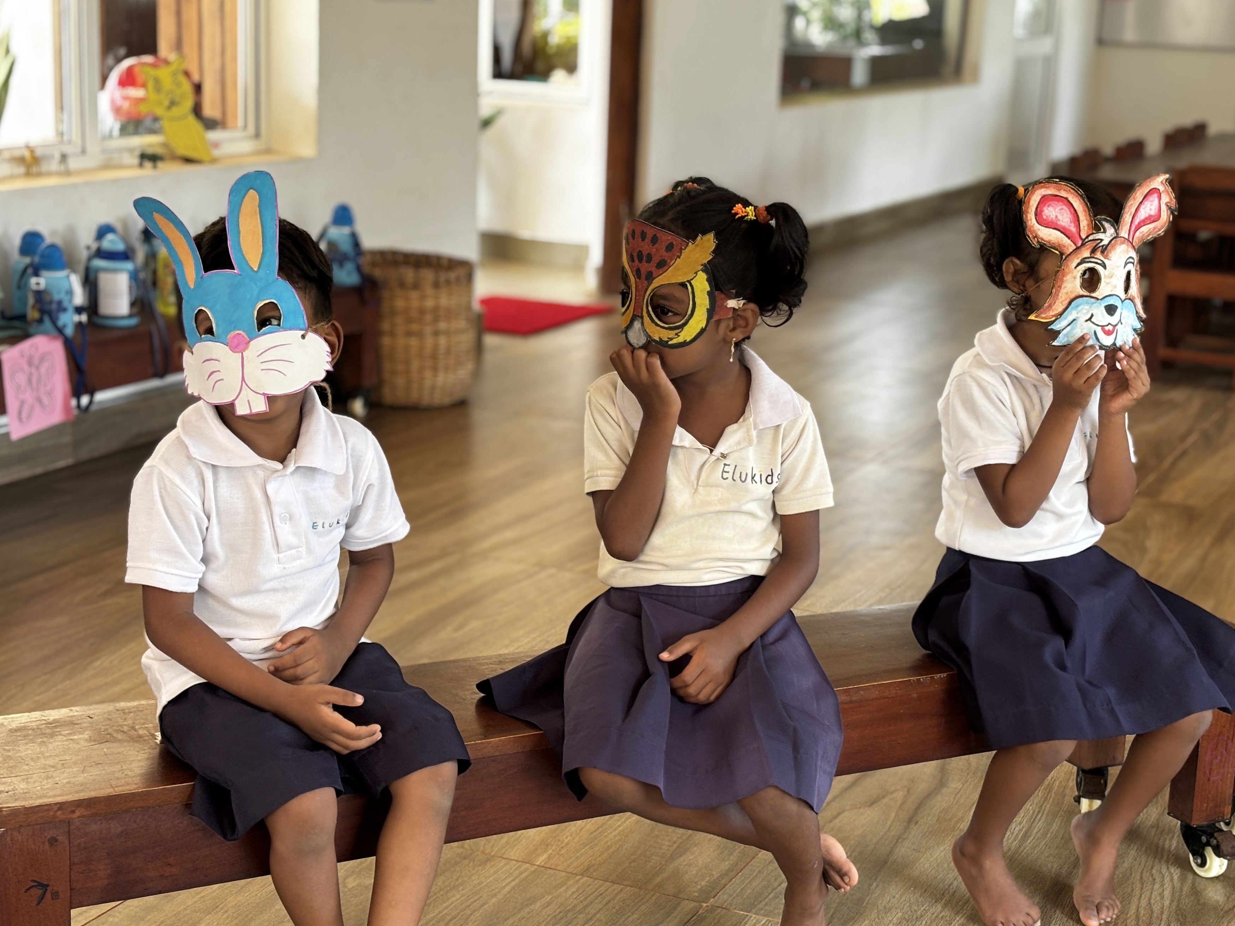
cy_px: 503
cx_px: 707
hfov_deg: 32.1
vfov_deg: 24.4
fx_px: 2141
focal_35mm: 60
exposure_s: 1/95
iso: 50
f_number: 1.6
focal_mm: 5.96
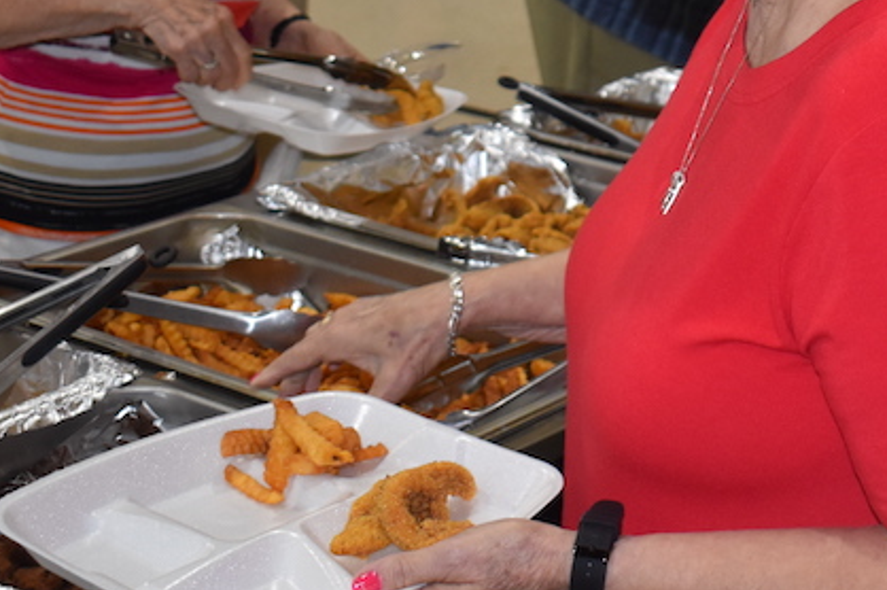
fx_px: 2565
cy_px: -65
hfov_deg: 19.2
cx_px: 823
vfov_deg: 12.9
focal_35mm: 104
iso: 800
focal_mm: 29
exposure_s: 1/125
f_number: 4.2
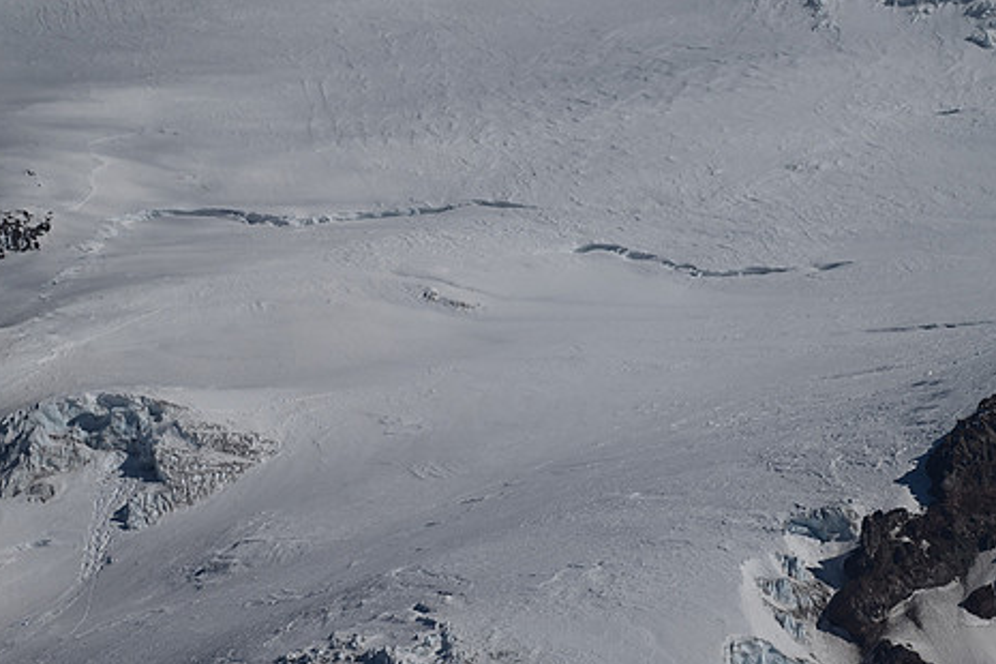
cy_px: 361
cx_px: 591
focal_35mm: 748
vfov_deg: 1.8
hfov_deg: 2.8
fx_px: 20693
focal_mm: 600
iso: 100
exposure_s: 1/2500
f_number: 6.3
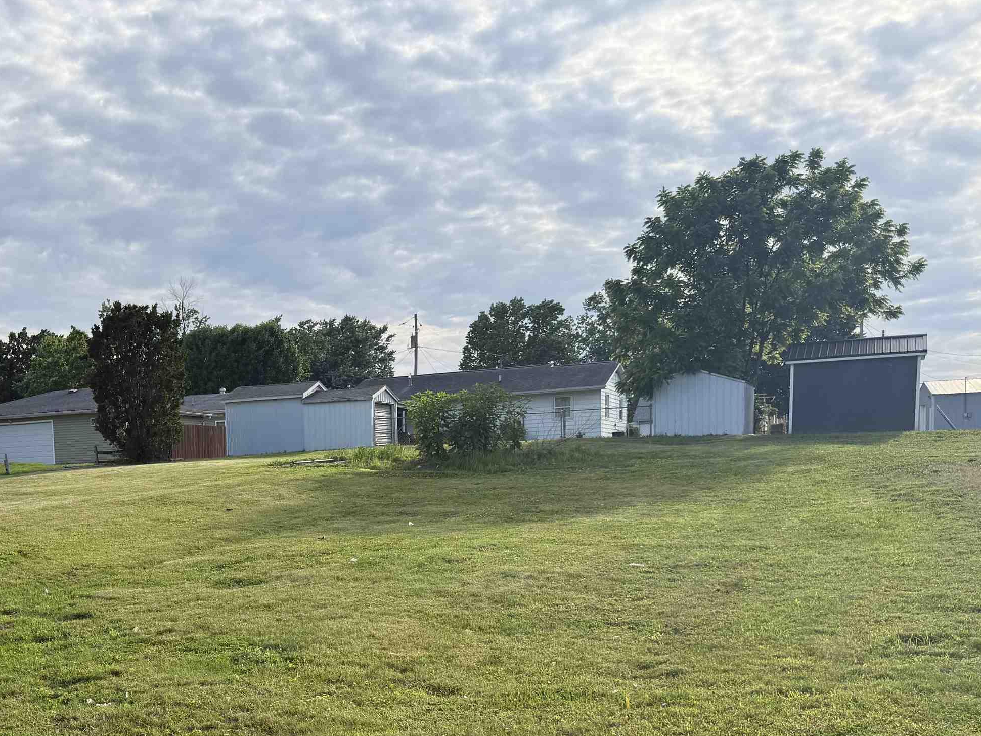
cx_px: 265
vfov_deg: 36.5
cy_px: 579
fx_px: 1077
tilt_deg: -4.7
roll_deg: +1.3
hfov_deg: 47.4
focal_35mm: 38
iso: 100
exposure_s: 1/3021
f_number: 1.78
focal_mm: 6.76
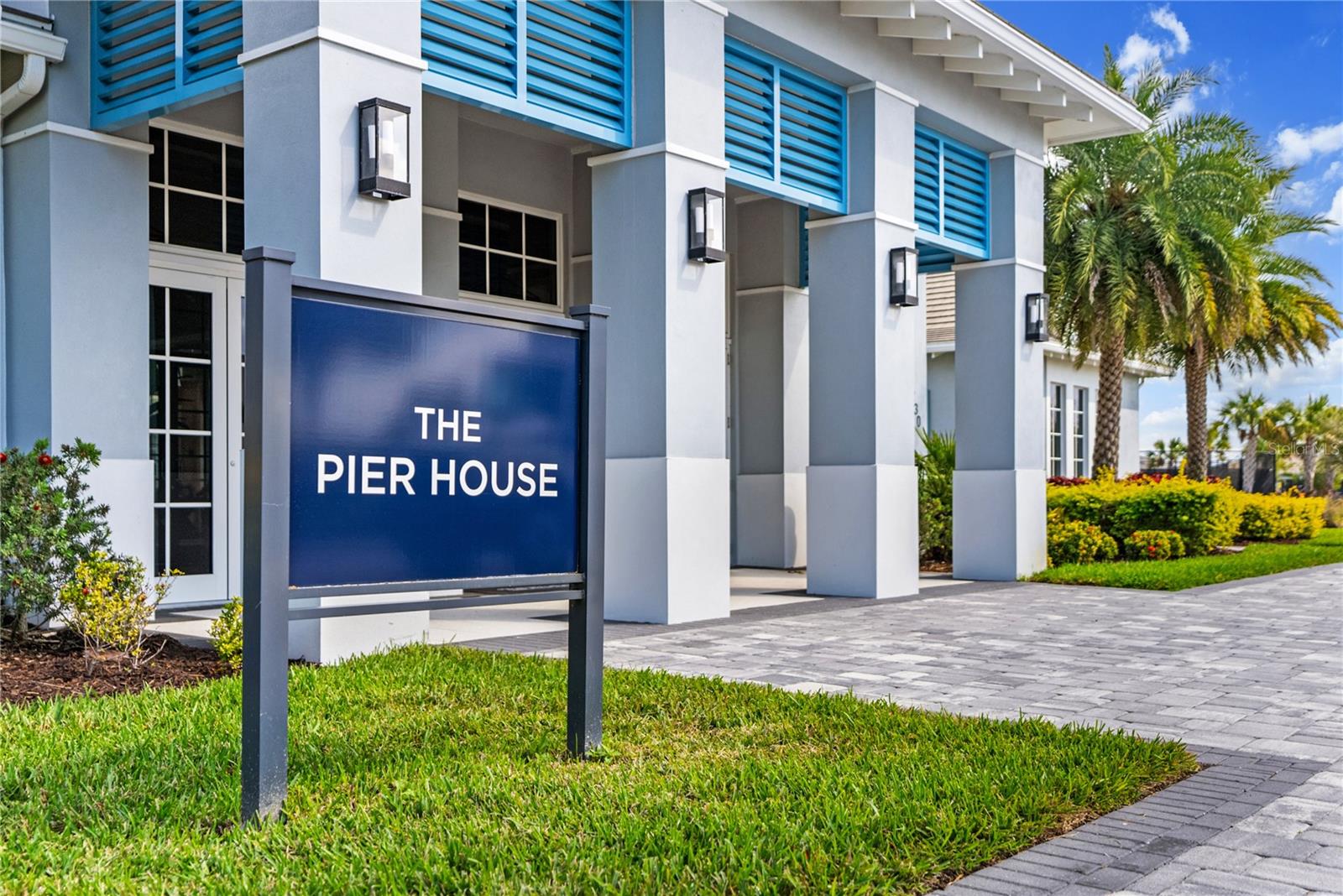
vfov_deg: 37.9
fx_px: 1306
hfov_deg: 54.4
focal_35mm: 35
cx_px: 672
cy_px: 448
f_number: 2.8
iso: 400
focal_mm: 35
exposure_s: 1/3200
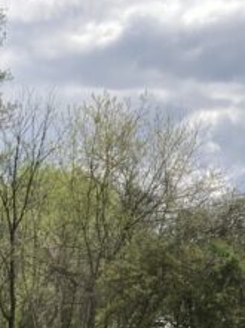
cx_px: -95
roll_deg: -3.0
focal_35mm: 130
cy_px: 619
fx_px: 1230
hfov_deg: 11.0
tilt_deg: -10.2
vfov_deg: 13.4
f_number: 1.8
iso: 20
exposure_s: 1/1548
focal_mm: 3.99
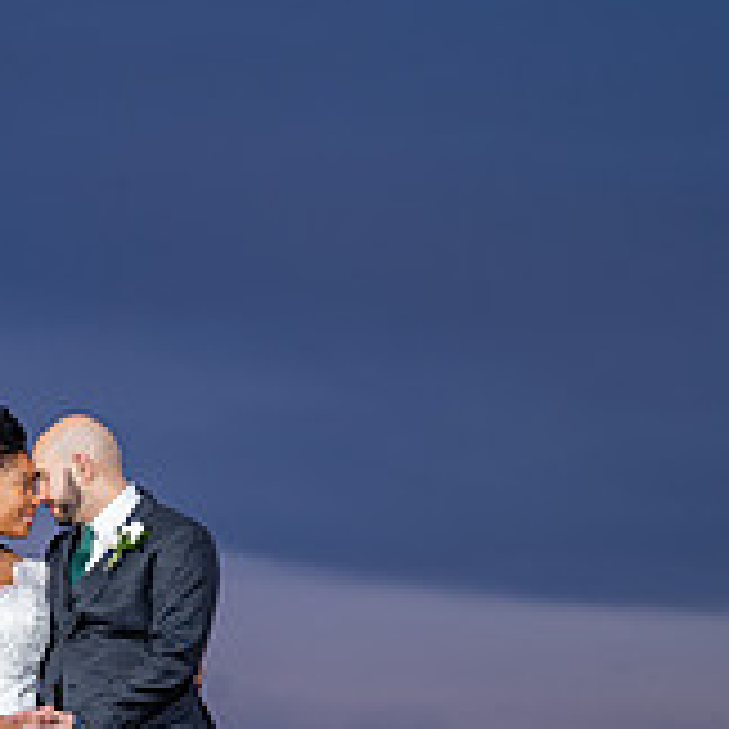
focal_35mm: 152
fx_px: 3622
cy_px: 862
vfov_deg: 11.3
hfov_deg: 11.2
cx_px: -180
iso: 160
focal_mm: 50
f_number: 1.6
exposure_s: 1/250
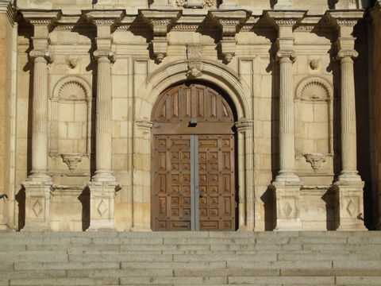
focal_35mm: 124
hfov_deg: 15.9
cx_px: 190
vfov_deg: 12.0
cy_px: 143
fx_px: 1365
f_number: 4.6
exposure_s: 1/1000
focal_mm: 22
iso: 80
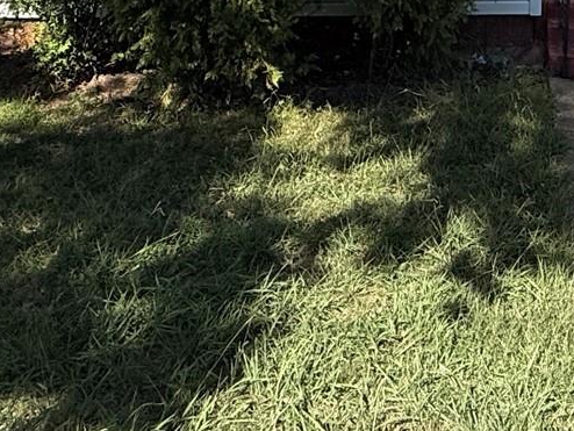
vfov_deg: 20.5
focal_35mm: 58
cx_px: 552
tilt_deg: +6.3
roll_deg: -0.9
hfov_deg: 31.2
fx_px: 962
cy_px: -266
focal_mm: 2.22
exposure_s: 1/1848
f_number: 2.2
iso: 64
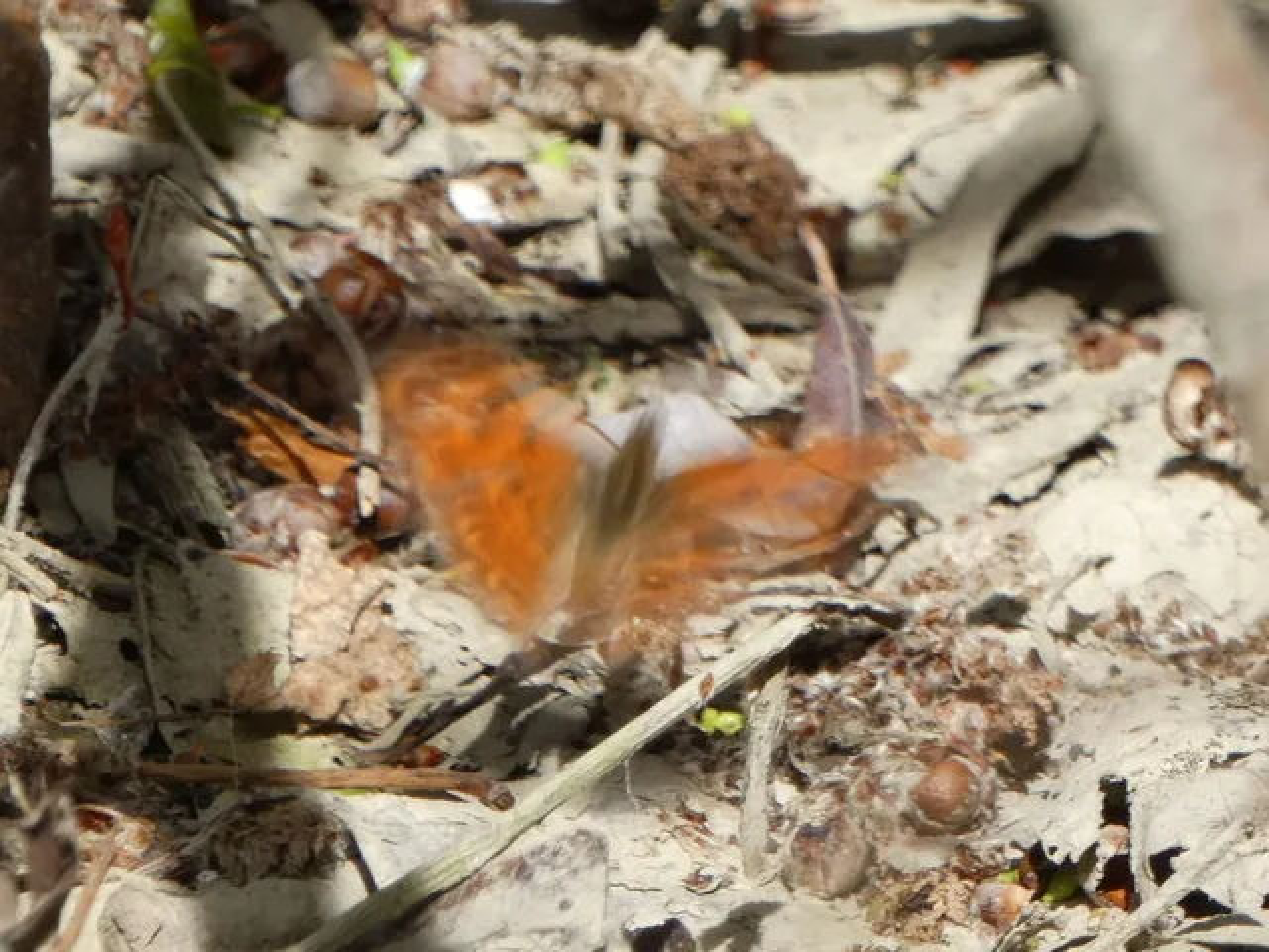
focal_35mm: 737
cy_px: 476
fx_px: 27018
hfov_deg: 2.7
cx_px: 634
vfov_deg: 2.0
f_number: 5.6
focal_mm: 132.1
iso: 100
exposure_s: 1/100
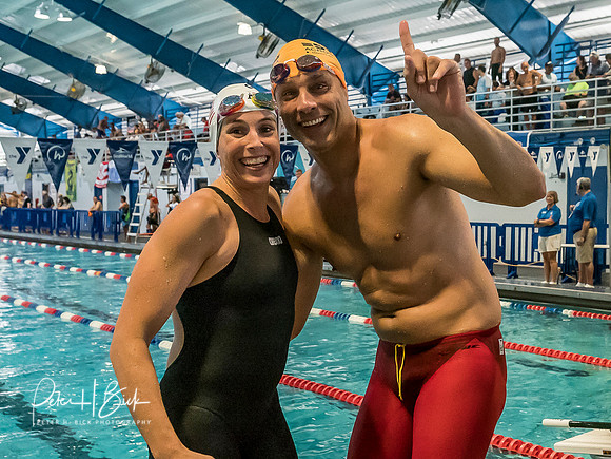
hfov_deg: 40.4
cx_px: 381
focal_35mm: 47
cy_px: 254
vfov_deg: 31.1
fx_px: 824
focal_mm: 12
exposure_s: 1/1000
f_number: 2.8
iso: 3200
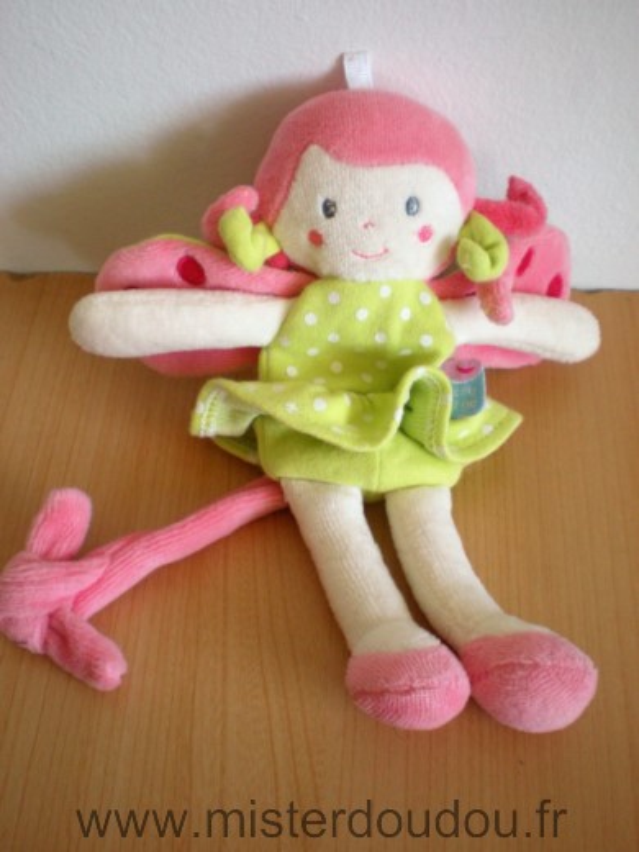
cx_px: 320
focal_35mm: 38
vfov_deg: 49.0
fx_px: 935
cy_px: 426
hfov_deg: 37.7
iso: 200
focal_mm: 6.3
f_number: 3.1
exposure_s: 1/47.6
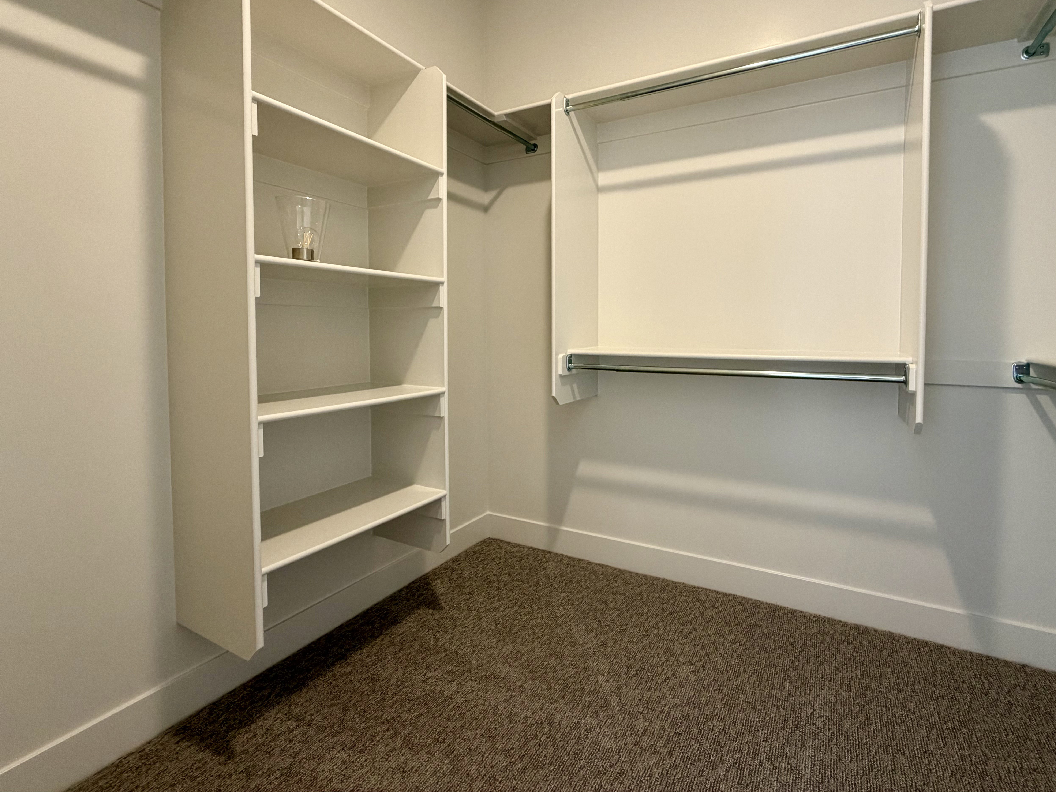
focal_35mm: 16
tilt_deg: -0.7
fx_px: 488
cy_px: 342
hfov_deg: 94.0
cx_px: 597
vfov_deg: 77.7
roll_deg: +0.5
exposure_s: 1/120
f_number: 2.2
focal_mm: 2.22
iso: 200
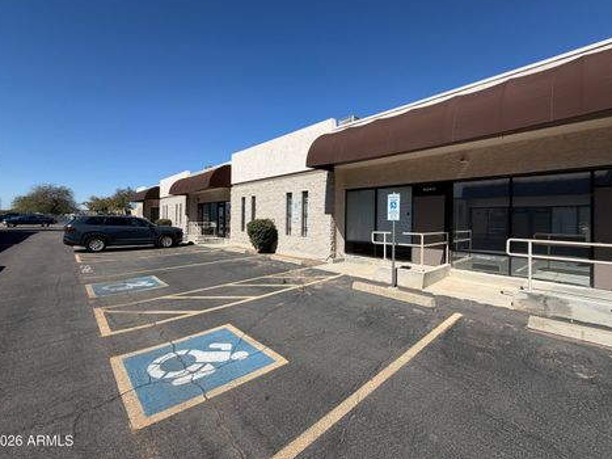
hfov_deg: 98.1
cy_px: 217
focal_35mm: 15
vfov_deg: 81.6
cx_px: 318
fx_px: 265
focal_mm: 2.22
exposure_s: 1/955
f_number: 2.2
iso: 20
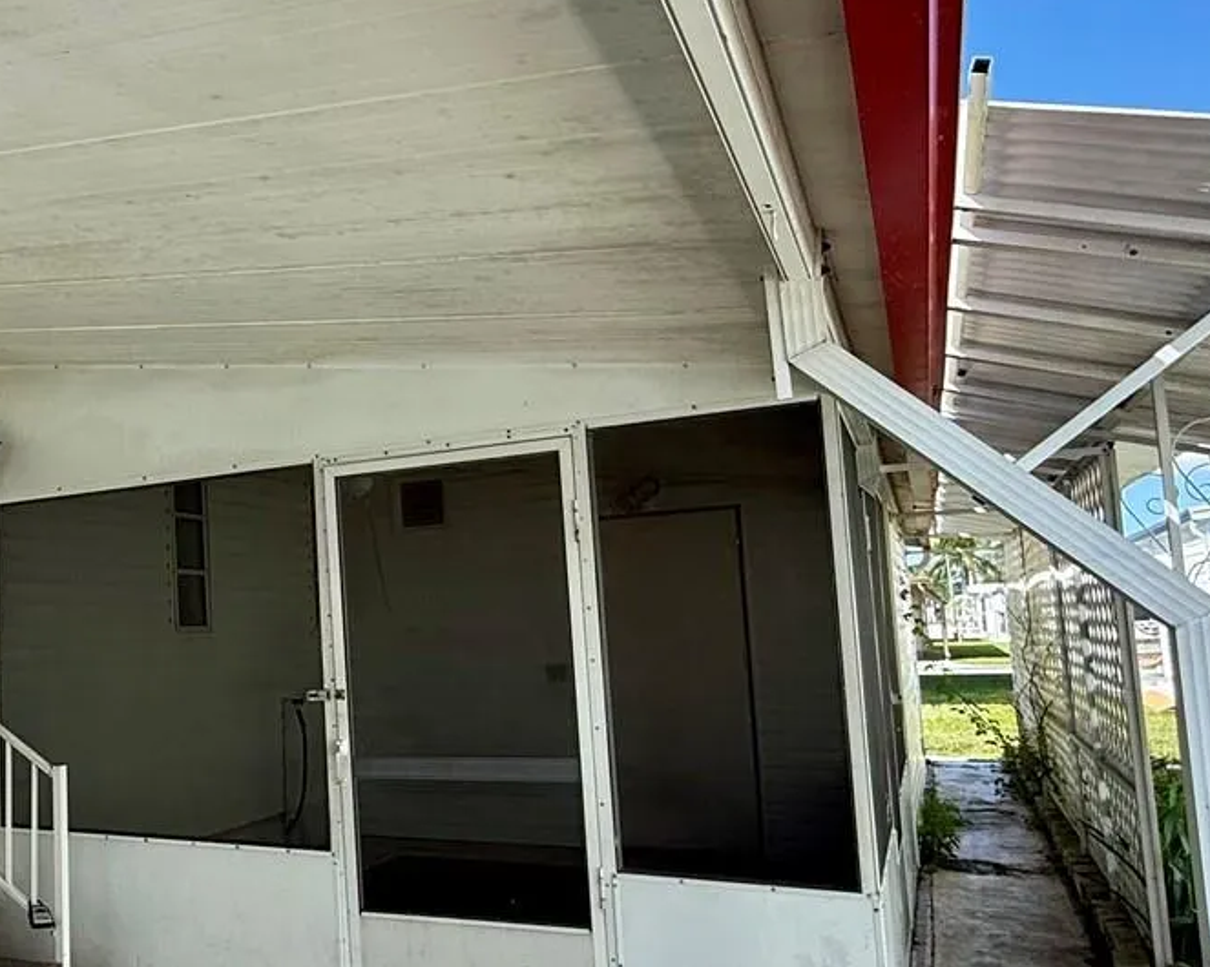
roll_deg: +2.3
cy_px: 544
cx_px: 245
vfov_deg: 44.4
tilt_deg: +4.7
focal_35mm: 33
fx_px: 1181
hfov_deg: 51.0
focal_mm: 2.22
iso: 50
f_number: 2.2
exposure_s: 1/379
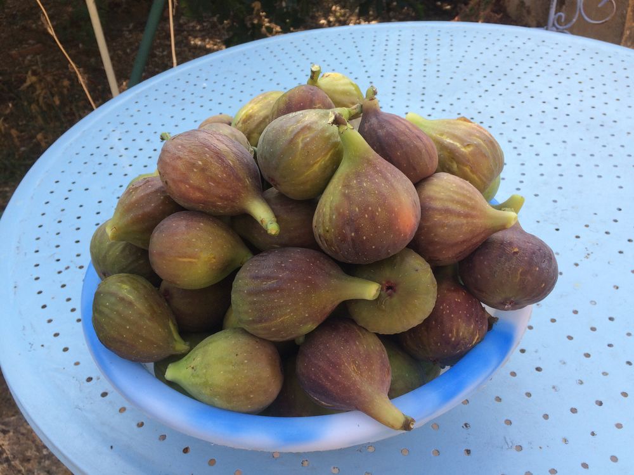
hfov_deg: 61.7
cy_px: 238
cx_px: 317
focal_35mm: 29
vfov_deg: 48.2
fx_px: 531
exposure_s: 1/554
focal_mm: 4.15
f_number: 2.2
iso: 32
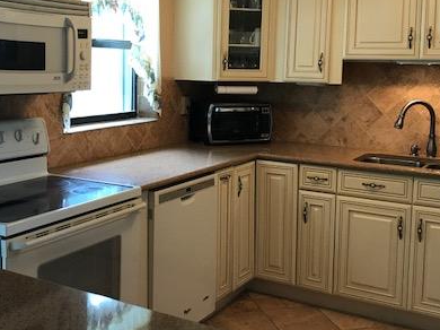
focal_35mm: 46
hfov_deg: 41.2
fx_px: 584
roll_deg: -1.2
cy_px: 113
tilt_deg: -3.3
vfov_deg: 31.3
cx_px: 195
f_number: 1.8
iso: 40
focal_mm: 3.99
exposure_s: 1/24
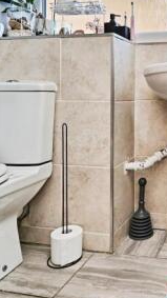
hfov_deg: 30.5
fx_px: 268
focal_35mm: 34
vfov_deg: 57.4
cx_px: 190
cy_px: 114
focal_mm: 14
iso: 200
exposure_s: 1/30
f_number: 8
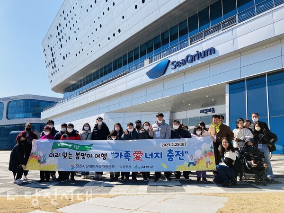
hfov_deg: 63.4
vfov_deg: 49.7
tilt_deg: +9.1
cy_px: 106
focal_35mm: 28
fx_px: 230
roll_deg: +0.7
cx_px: 142
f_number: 1.8
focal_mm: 3.99
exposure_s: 1/2288
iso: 25
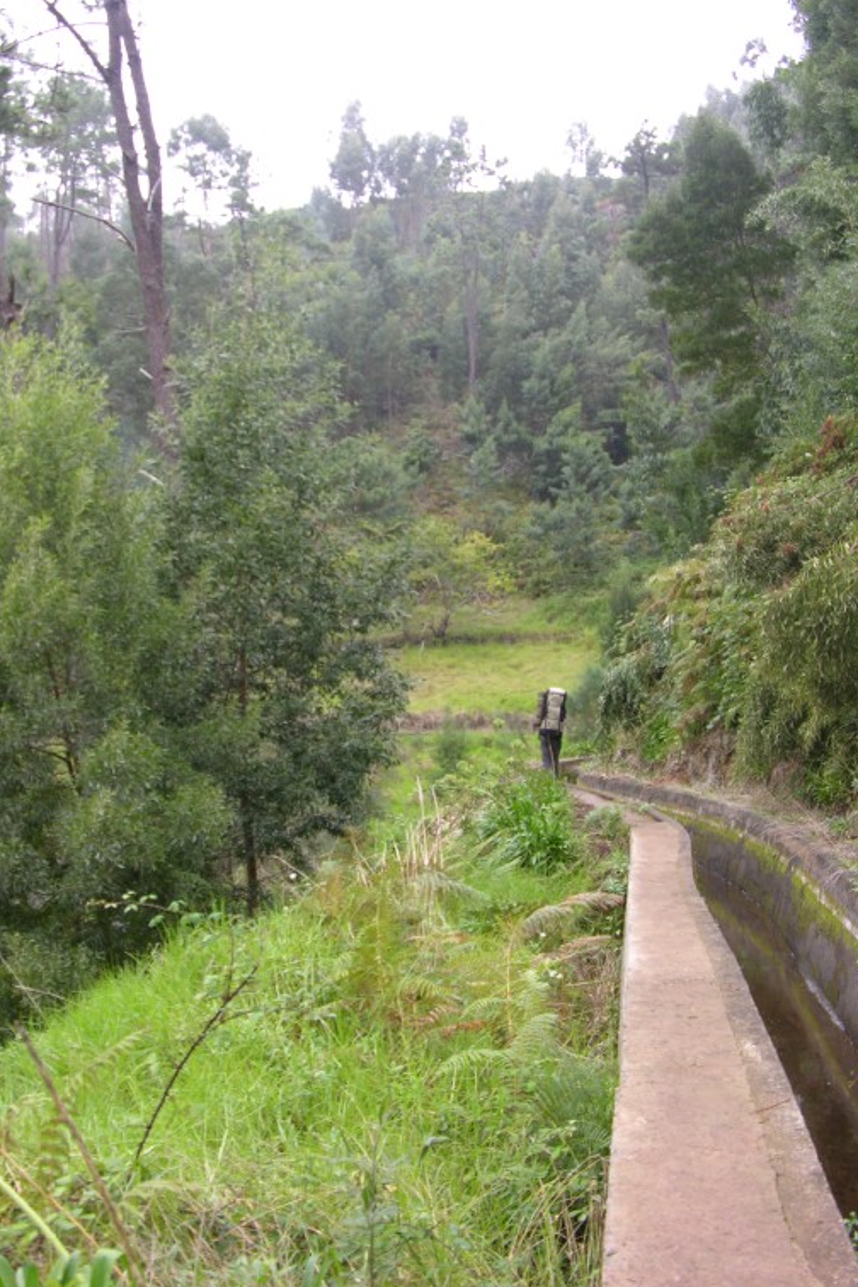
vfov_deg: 51.9
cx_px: 403
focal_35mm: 37
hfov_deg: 35.9
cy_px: 647
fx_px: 1323
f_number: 3.5
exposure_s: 1/45.6
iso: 50
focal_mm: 8.9
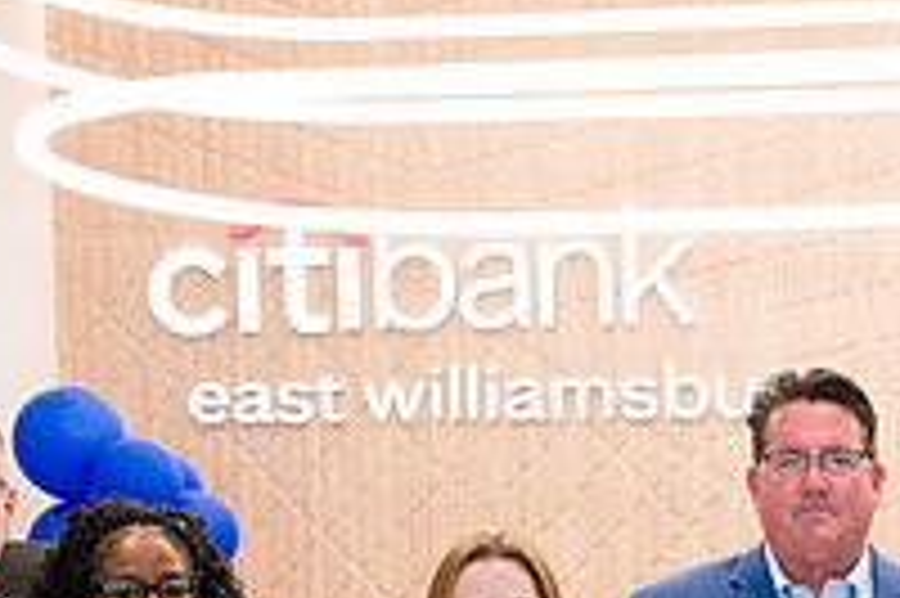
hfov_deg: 23.6
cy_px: 805
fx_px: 2098
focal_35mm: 84
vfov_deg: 15.4
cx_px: 810
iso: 800
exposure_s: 1/200
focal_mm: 28
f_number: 4
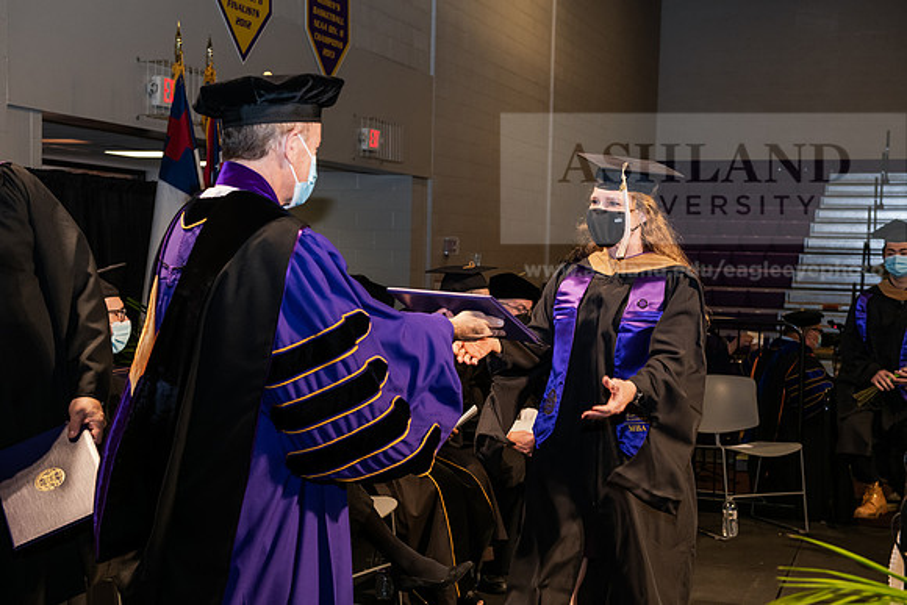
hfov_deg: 36.2
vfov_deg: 24.6
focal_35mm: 55
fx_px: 1386
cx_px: 454
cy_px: 302
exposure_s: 1/200
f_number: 6.3
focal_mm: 55
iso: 1600
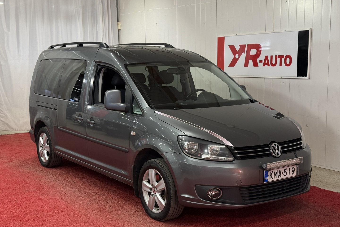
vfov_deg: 27.0
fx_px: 472
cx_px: 170
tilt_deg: -7.3
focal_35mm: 50
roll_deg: +0.5
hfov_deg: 39.6
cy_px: 125
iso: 100
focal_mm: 6.76
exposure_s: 1/109
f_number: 1.78
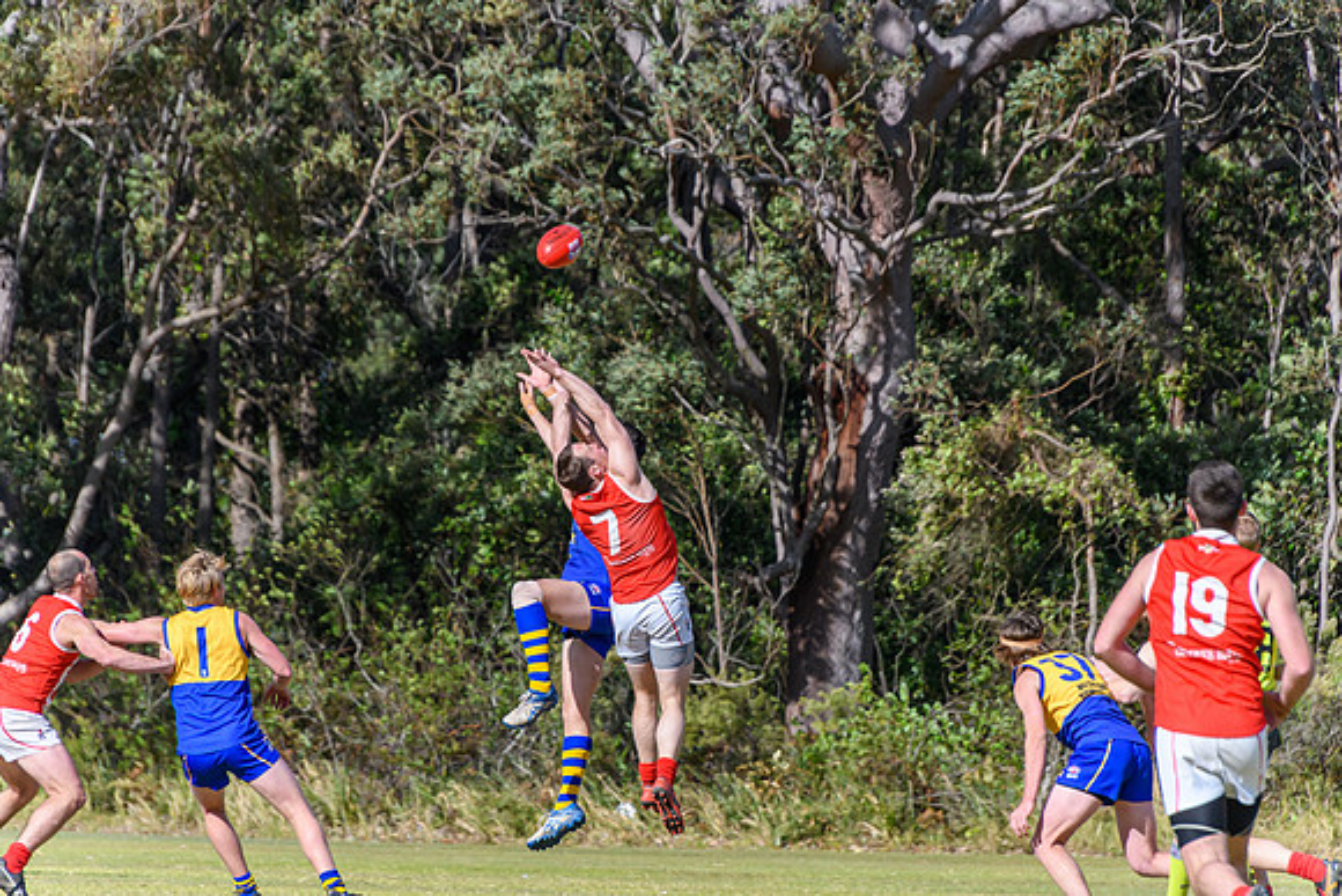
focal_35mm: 376
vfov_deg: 3.7
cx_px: 671
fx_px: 14012
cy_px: 448
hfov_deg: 5.5
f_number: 8
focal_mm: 250
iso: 800
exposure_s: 1/2500
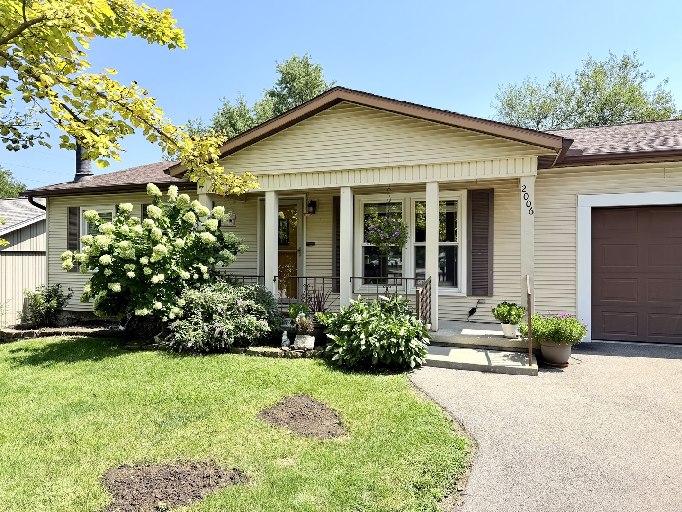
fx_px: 473
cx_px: 341
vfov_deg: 56.8
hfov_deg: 71.6
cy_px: 256
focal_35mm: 24
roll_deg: +0.1
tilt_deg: -0.1
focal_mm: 6.76
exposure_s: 1/2611
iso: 80
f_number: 1.78
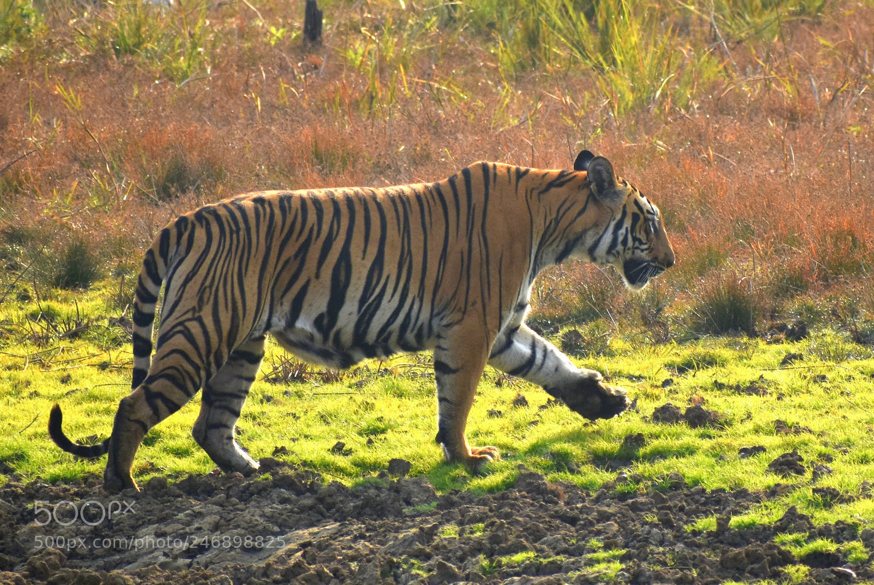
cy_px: 292
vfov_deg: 3.1
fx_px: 10935
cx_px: 437
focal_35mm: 450
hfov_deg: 4.6
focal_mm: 300
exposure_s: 1/1000
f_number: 6.3
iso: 280
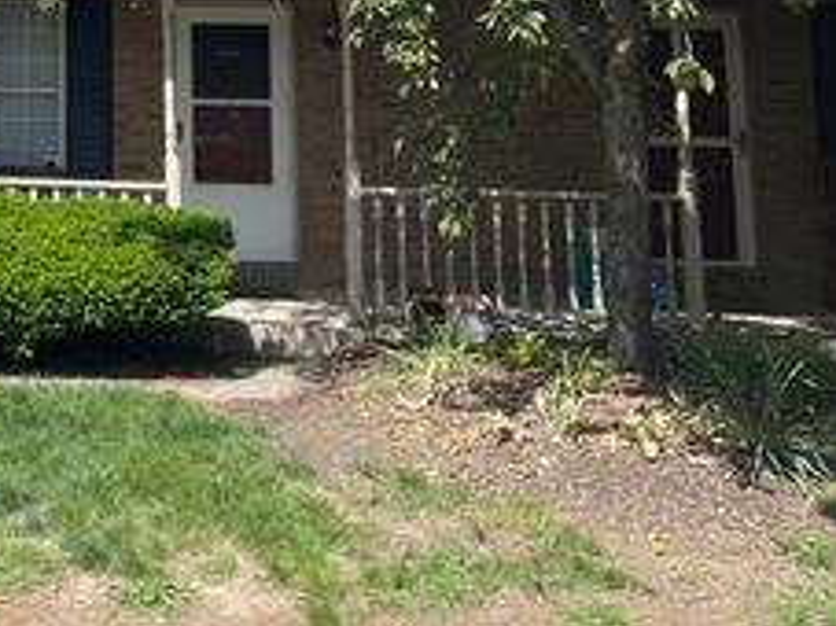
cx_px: -77
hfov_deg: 31.2
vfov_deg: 24.8
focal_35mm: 55
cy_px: -57
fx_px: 1328
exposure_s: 1/1821
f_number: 1.6
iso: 32
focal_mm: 5.1
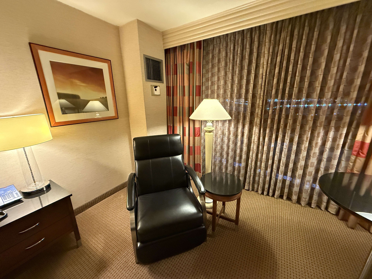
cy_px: 140
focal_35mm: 14
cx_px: 186
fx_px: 150
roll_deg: -0.1
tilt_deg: -14.2
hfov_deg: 102.1
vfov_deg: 85.7
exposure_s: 1/60
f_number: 2.2
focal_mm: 2.22
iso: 1000
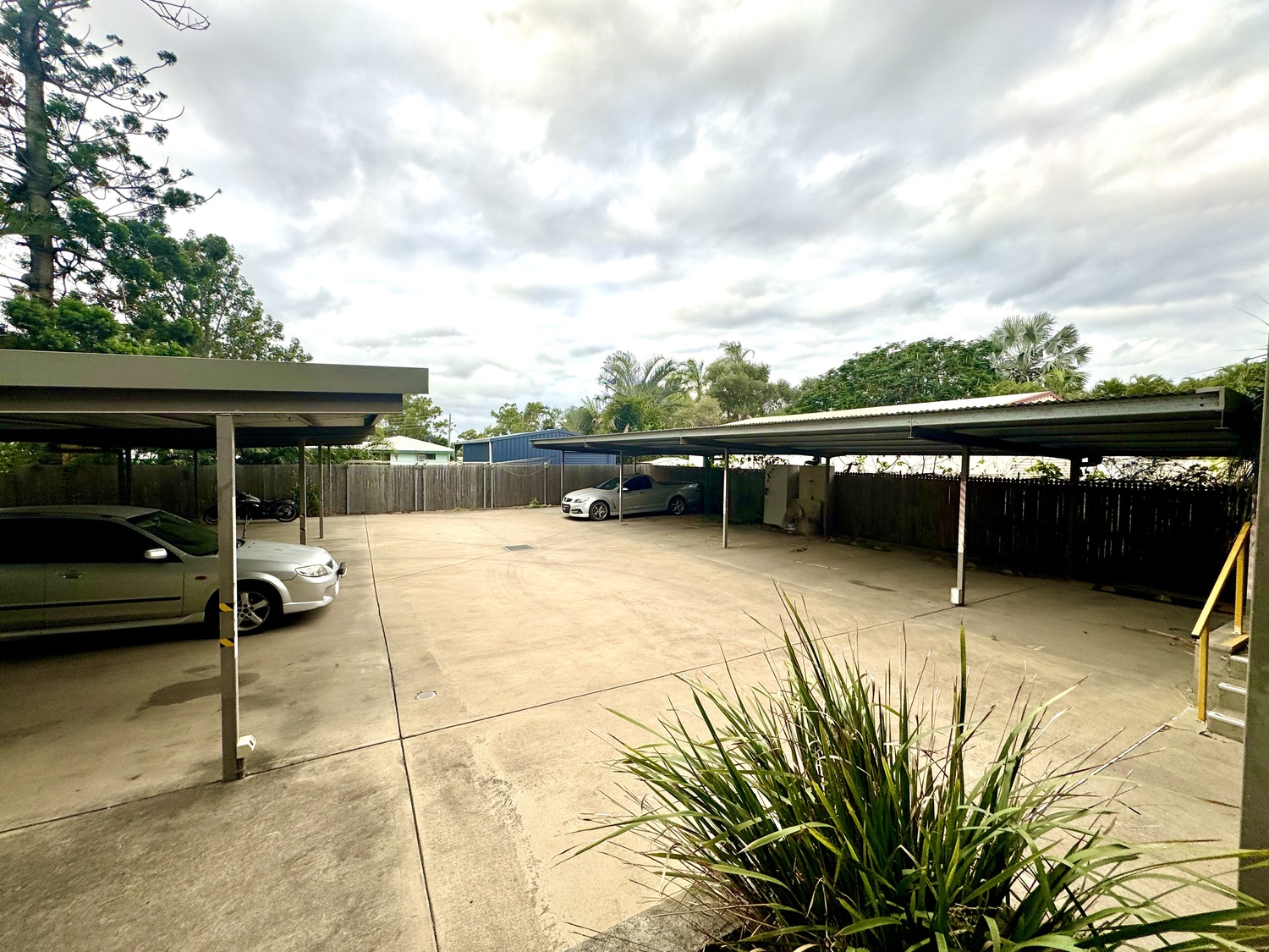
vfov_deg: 85.7
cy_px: 476
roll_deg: +0.6
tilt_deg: -3.5
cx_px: 634
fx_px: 513
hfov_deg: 102.1
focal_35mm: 14
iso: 40
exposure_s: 1/230
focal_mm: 2.22
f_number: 2.2
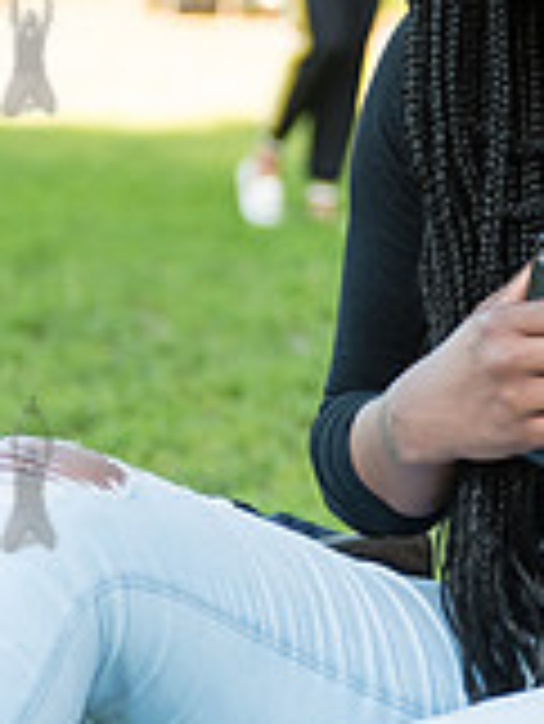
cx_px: 607
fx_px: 3976
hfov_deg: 7.8
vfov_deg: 10.4
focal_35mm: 190
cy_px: 254
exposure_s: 1/250
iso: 200
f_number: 2.8
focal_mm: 55
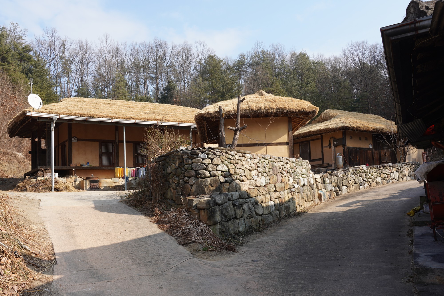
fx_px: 358
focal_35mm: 29
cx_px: 222
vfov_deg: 45.0
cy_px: 148
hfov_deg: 63.7
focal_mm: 29
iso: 100
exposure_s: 1/100
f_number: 10
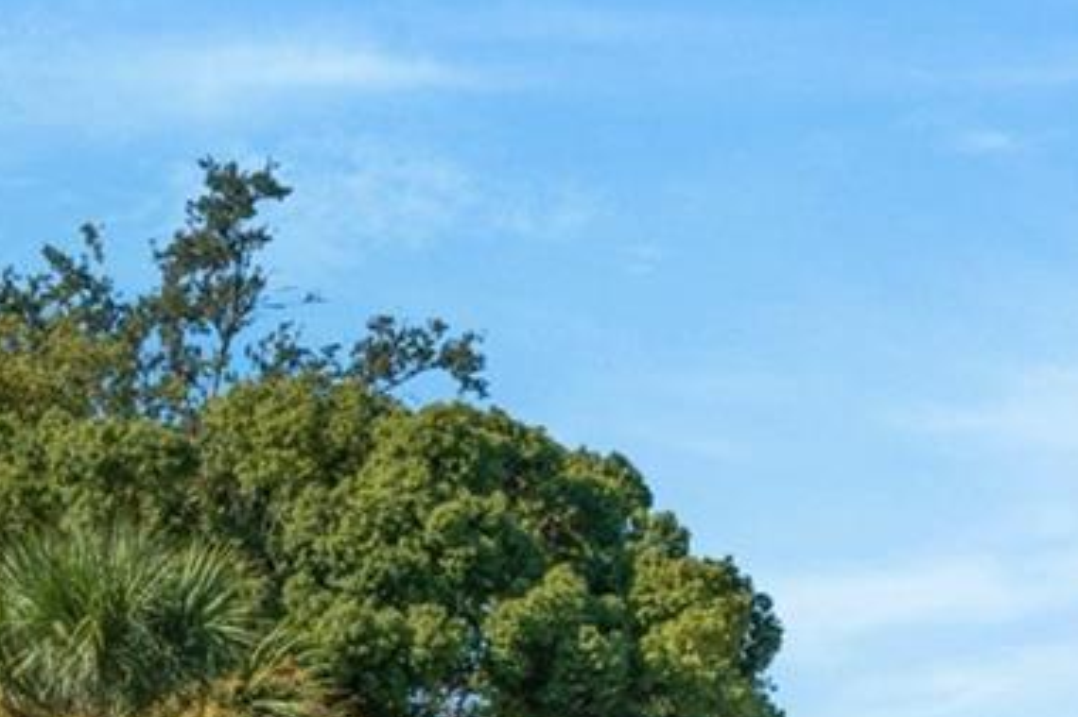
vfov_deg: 12.9
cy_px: 1046
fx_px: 3023
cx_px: 252
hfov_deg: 20.0
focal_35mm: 101
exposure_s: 1/90
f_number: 16
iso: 100
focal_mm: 24
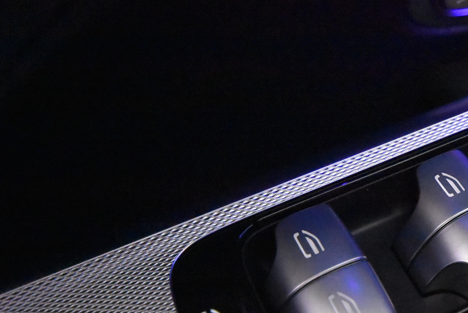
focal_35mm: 59
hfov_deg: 31.8
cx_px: 448
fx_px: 768
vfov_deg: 23.0
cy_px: 161
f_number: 5.6
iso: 12800
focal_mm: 20
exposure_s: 1/50
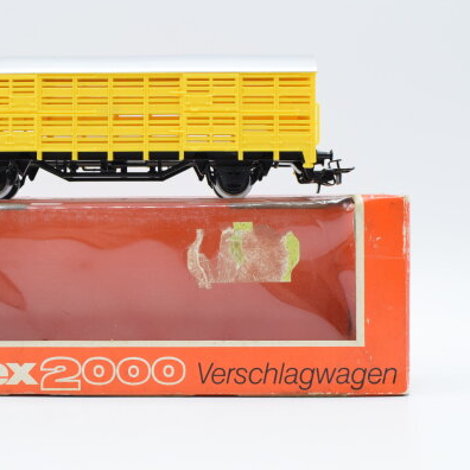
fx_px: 1039
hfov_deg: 25.2
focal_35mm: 68
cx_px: 123
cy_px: 233
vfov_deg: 25.5
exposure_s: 1/160
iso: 400
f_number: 8
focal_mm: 35
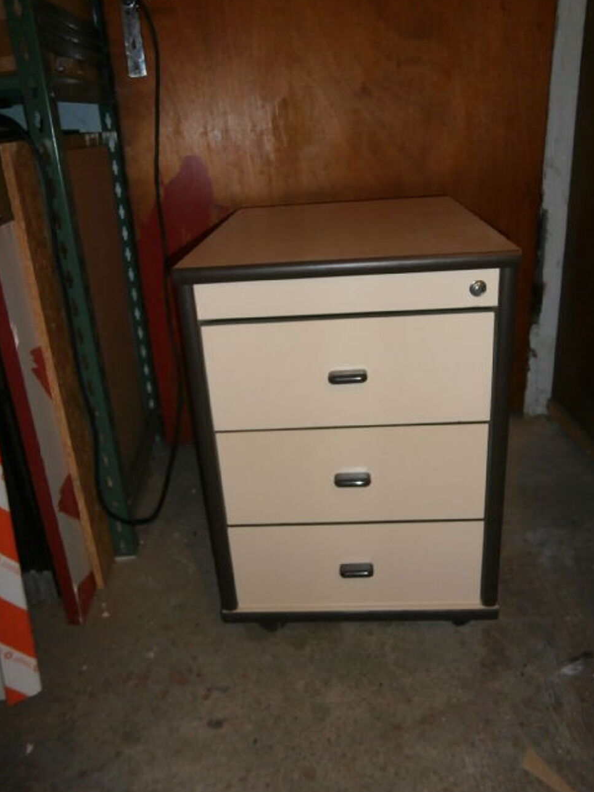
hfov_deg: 51.4
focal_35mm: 27
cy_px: 393
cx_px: 297
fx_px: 618
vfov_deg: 65.3
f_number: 2.8
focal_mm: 4.7
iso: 200
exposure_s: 1/30
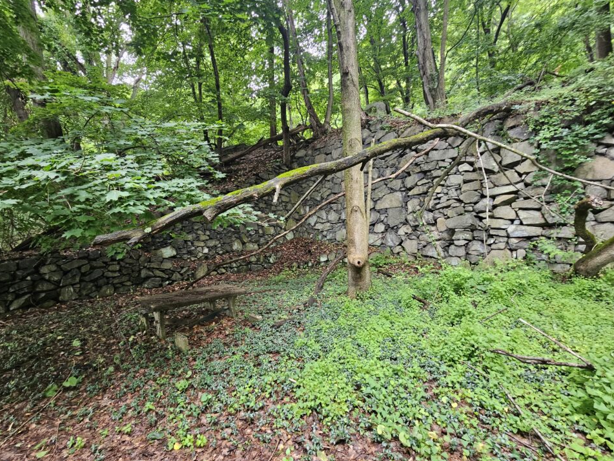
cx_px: 286
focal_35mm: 14
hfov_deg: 101.9
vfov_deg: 85.7
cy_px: 232
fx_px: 248
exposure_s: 1/60
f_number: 2.2
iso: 160
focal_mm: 2.2
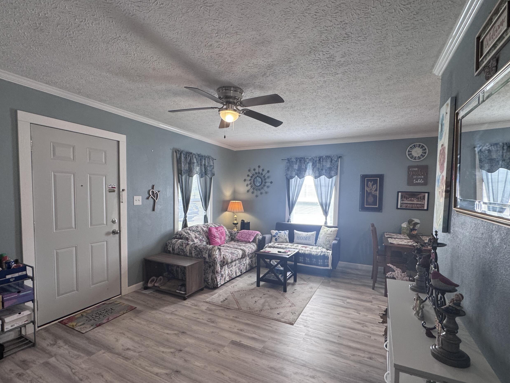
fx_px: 250
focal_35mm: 17
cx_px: 253
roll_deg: -1.2
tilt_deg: -2.6
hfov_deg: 91.0
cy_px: 206
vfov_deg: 74.6
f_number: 2.2
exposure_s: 1/120
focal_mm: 2.22
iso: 200
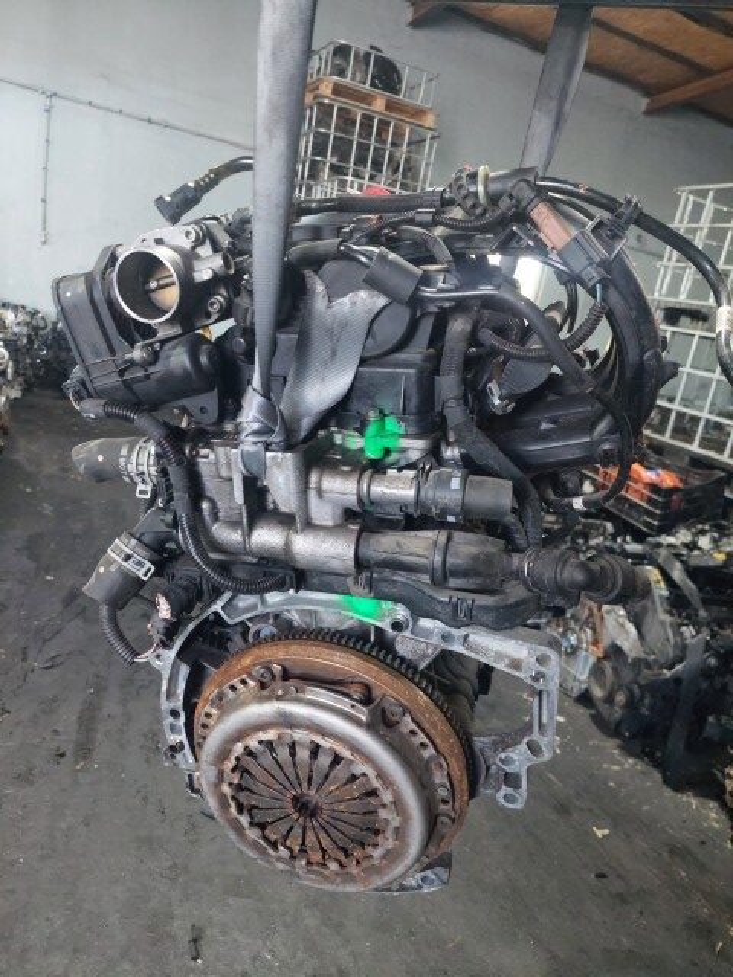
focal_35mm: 25
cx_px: 366
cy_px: 488
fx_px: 706
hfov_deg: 54.9
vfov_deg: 69.4
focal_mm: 5.23
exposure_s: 1/33
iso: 400
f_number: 1.8
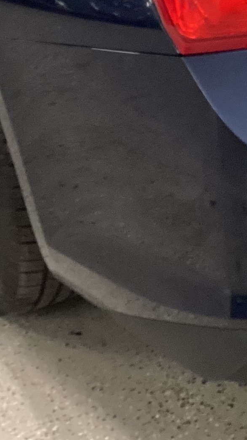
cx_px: 297
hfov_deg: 11.2
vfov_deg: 19.3
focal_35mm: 106
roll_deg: -0.1
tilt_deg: -21.6
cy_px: -42
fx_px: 1234
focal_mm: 3.3
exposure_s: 1/40
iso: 320
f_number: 2.4
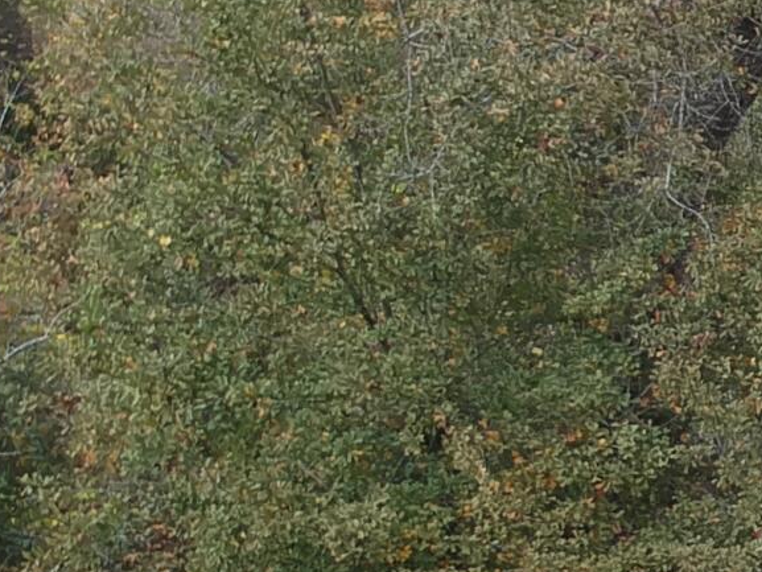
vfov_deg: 11.4
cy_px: 425
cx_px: 1923
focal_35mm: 130
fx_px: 2862
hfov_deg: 11.8
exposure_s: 1/240
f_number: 2.6
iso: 100
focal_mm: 4.49
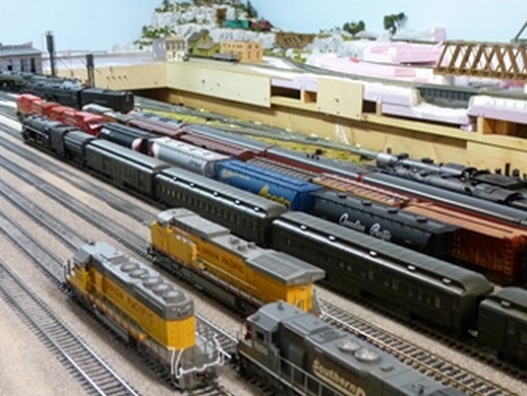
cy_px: 211
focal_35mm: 49
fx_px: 746
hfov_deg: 38.9
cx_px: 260
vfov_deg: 29.7
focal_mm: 7.4
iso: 400
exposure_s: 1/6
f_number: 3.8
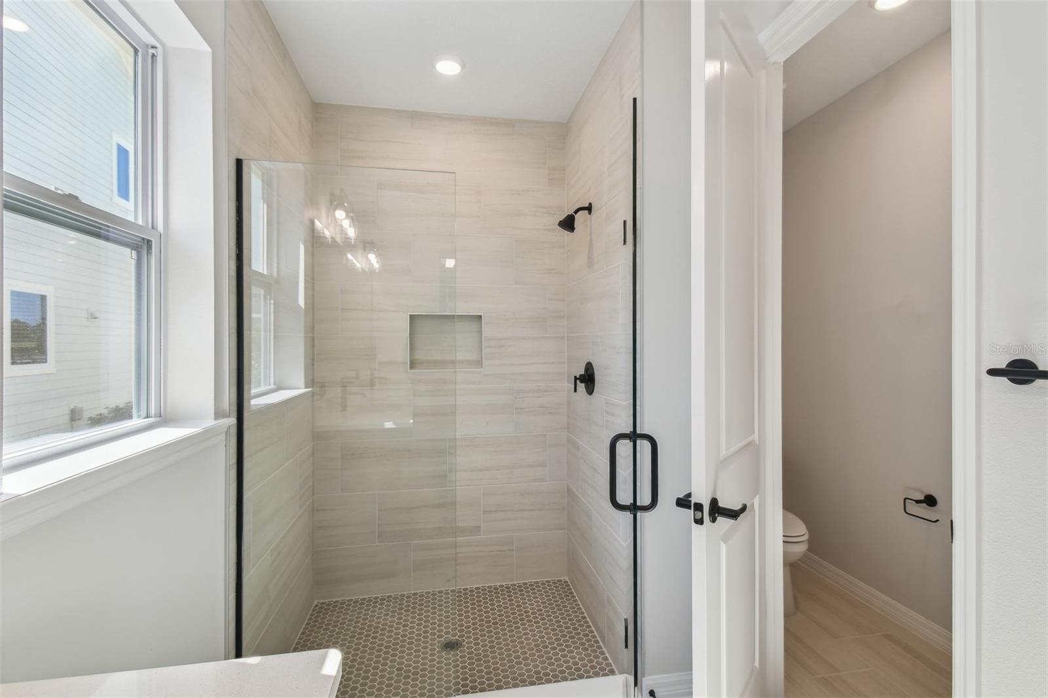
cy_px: 349
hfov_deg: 100.4
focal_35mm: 15
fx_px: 437
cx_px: 524
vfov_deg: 77.3
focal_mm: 10
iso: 100
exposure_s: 1/50
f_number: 7.1
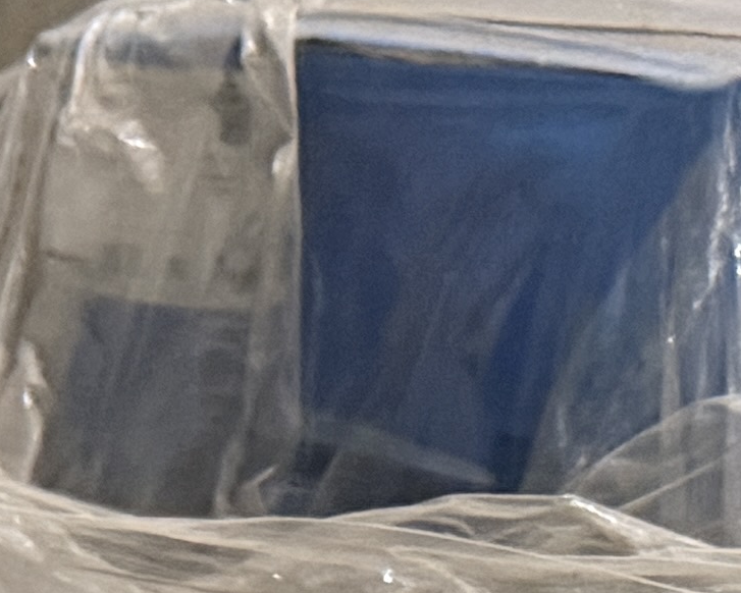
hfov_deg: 10.5
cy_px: 1692
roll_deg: +2.5
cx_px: 247
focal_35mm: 184
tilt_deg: -30.8
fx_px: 4036
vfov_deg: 7.5
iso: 500
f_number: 1.78
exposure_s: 1/50
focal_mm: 6.76
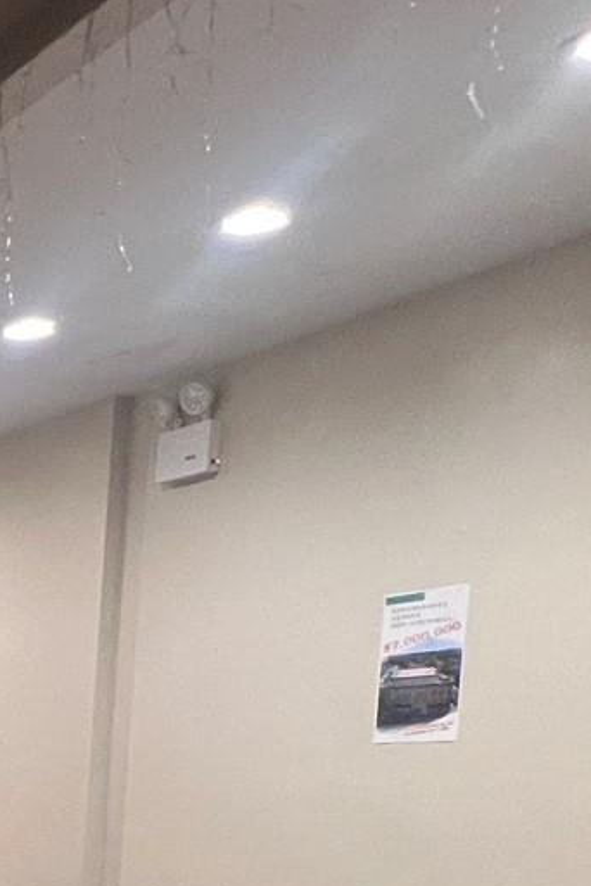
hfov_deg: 17.4
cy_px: 938
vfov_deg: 33.0
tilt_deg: -7.2
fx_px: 1330
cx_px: -612
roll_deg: +1.3
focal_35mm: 54
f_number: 1.8
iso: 250
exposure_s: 1/60
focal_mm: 1.57
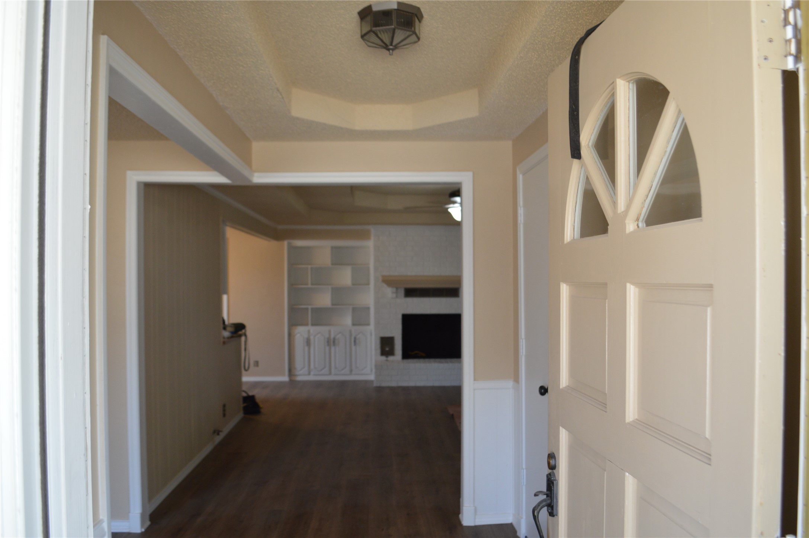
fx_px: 606
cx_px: 404
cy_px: 269
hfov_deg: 67.4
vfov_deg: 47.8
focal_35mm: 27
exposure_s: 1/60
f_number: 4
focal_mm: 18
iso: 400
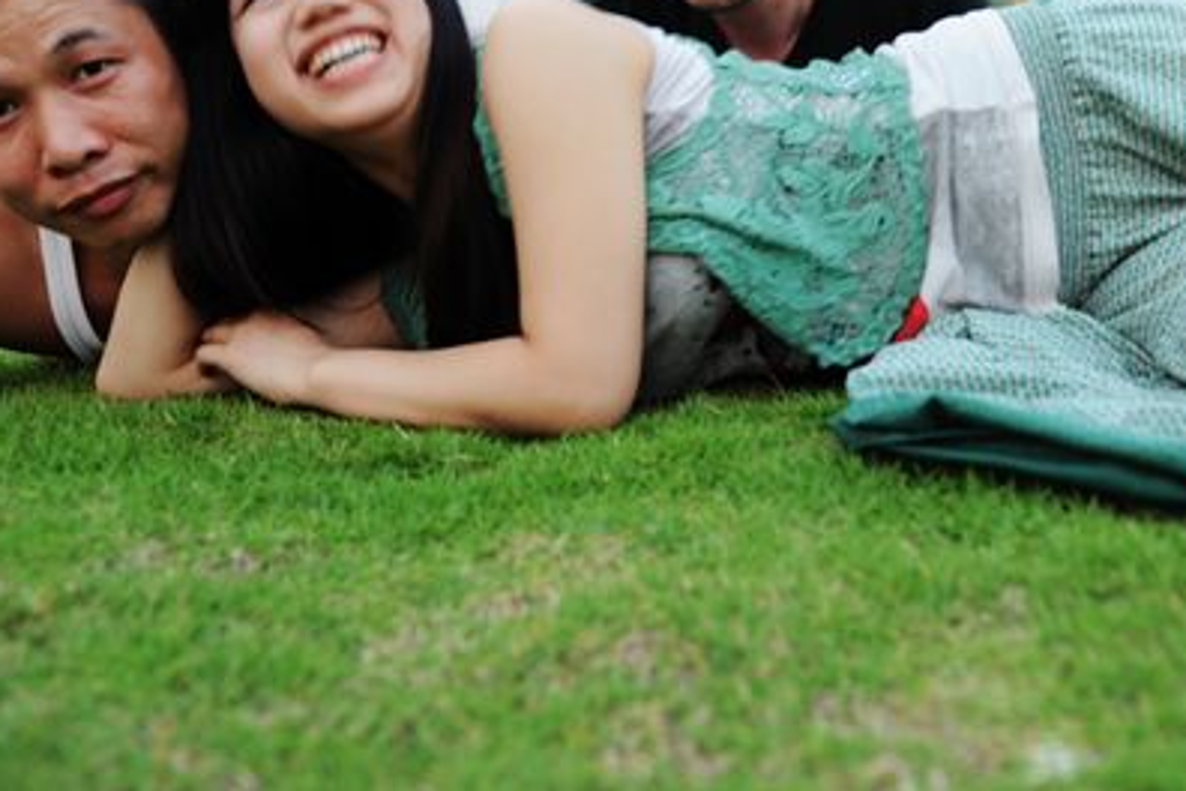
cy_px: 43
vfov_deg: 27.9
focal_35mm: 46
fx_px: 1515
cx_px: 740
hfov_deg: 42.4
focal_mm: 24
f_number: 3.2
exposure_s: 1/25
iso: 200
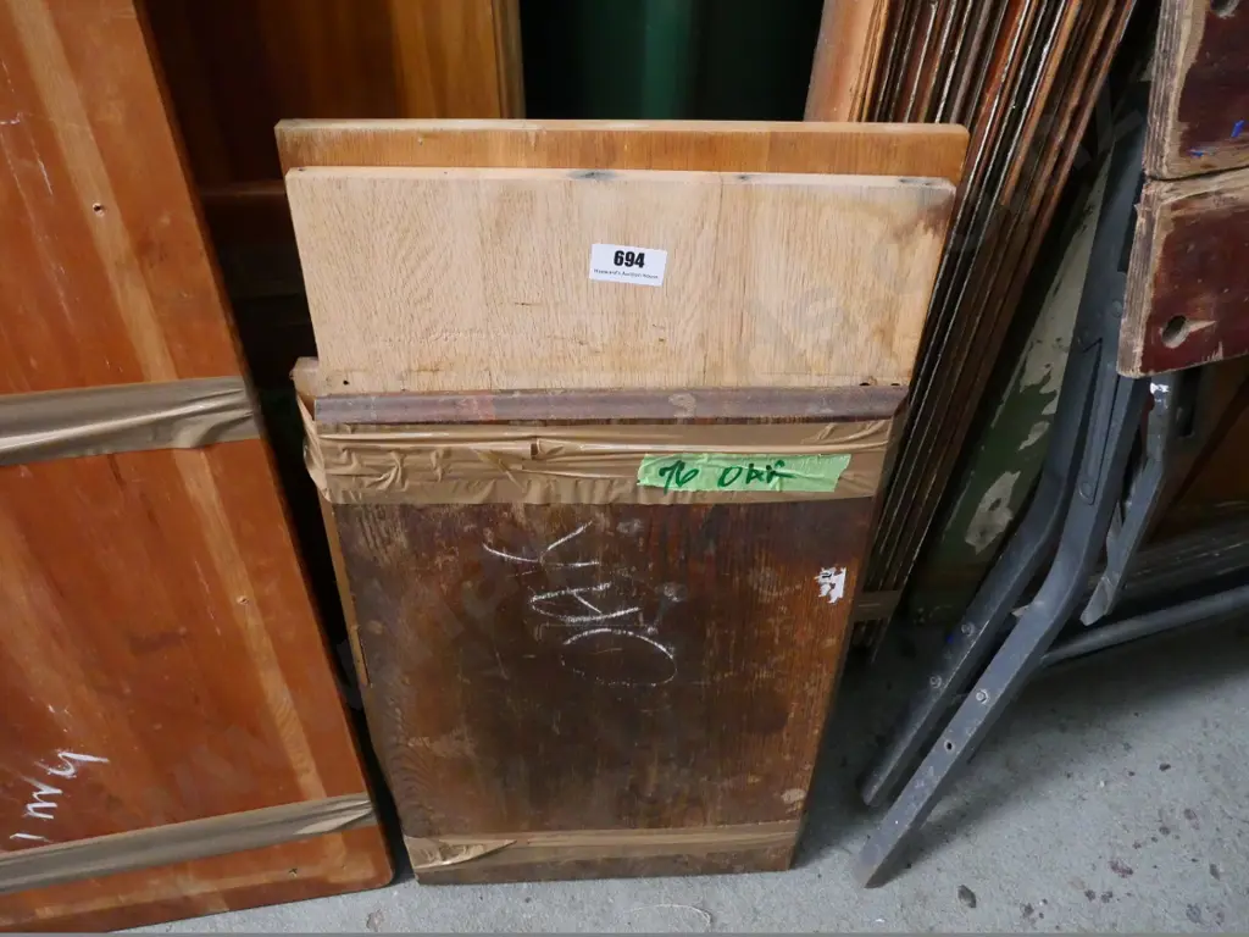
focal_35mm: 26
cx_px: 624
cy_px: 468
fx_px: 938
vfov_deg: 53.1
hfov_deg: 67.3
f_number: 5.6
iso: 6400
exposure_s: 1/125
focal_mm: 13
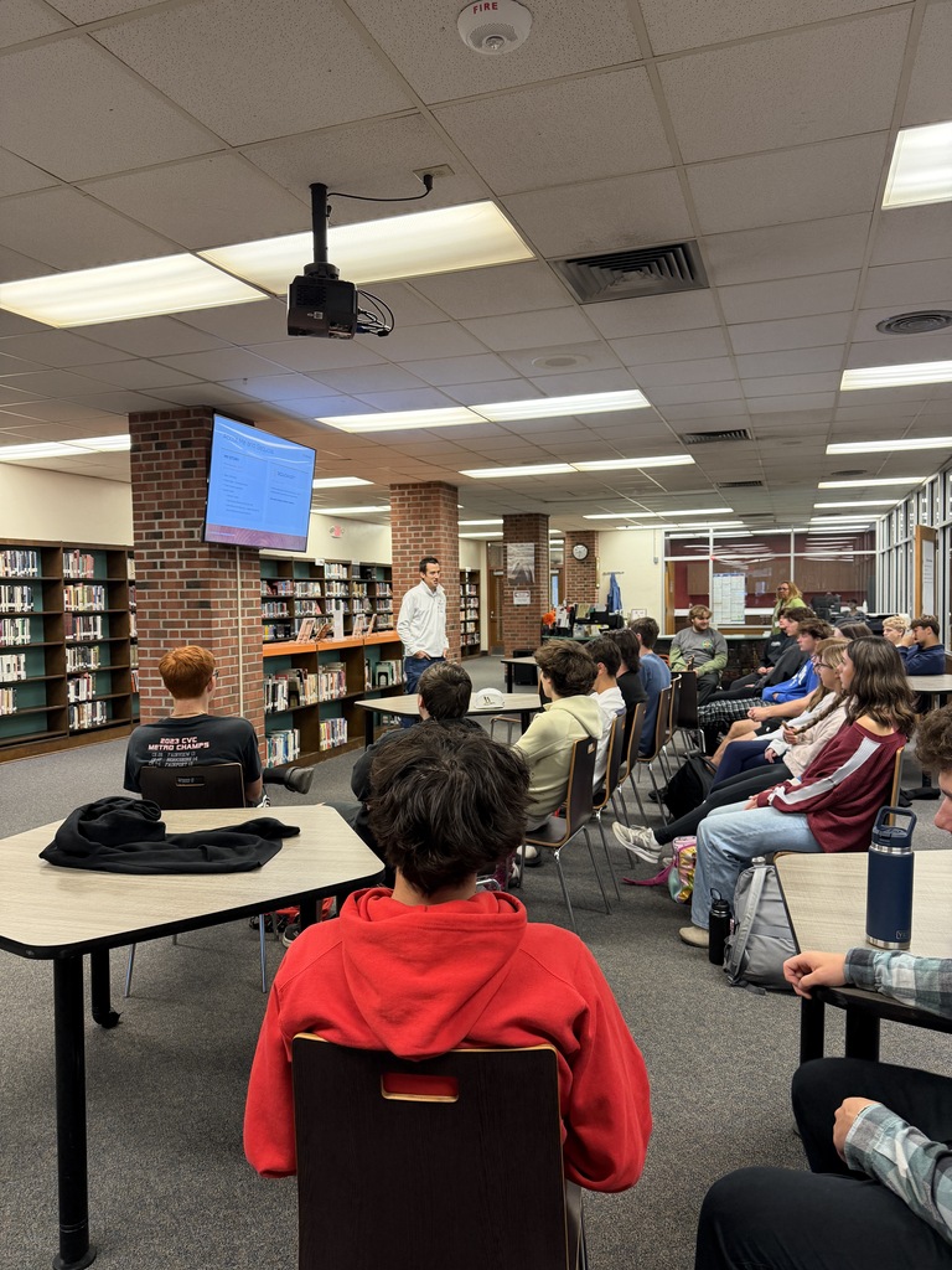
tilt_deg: -3.0
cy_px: 635
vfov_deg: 71.6
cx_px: 476
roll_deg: +0.7
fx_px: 880
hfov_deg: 56.8
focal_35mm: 24
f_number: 1.78
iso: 250
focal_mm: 6.76
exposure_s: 1/50
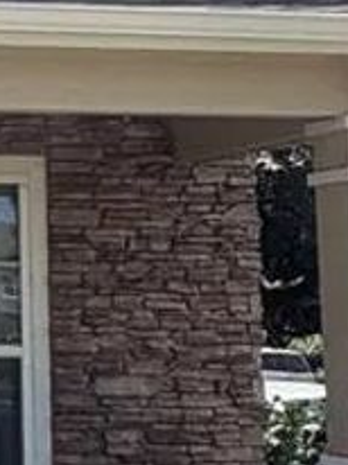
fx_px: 1249
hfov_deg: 13.1
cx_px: -411
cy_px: 202
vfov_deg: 21.1
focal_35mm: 93
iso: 32
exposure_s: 1/770
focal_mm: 2.22
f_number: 2.2
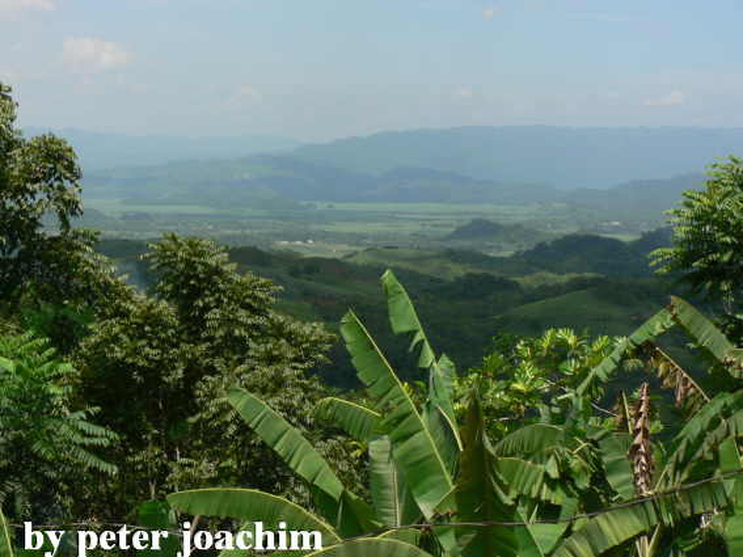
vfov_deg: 19.1
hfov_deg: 25.3
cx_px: 372
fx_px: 1652
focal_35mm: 77
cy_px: 278
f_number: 5.6
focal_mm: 13.1
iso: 64
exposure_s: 1/400
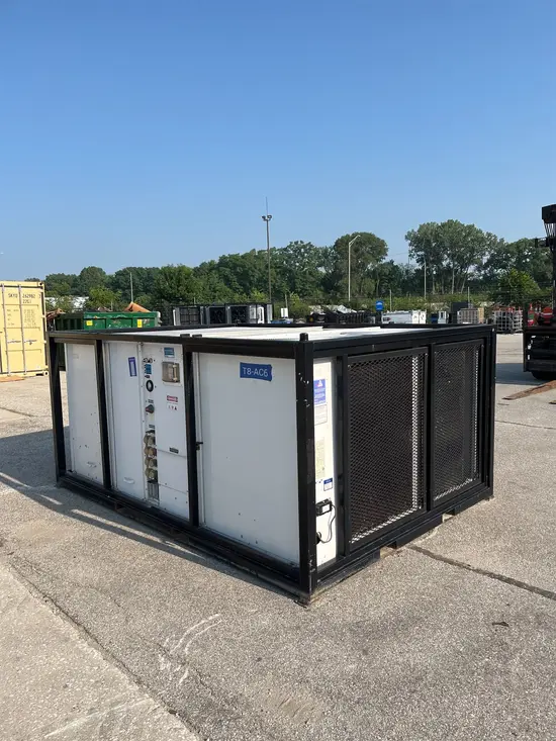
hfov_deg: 53.1
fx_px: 557
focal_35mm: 26
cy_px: 370
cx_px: 278
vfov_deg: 67.3
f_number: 1.6
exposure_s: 1/2967
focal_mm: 5.1
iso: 50
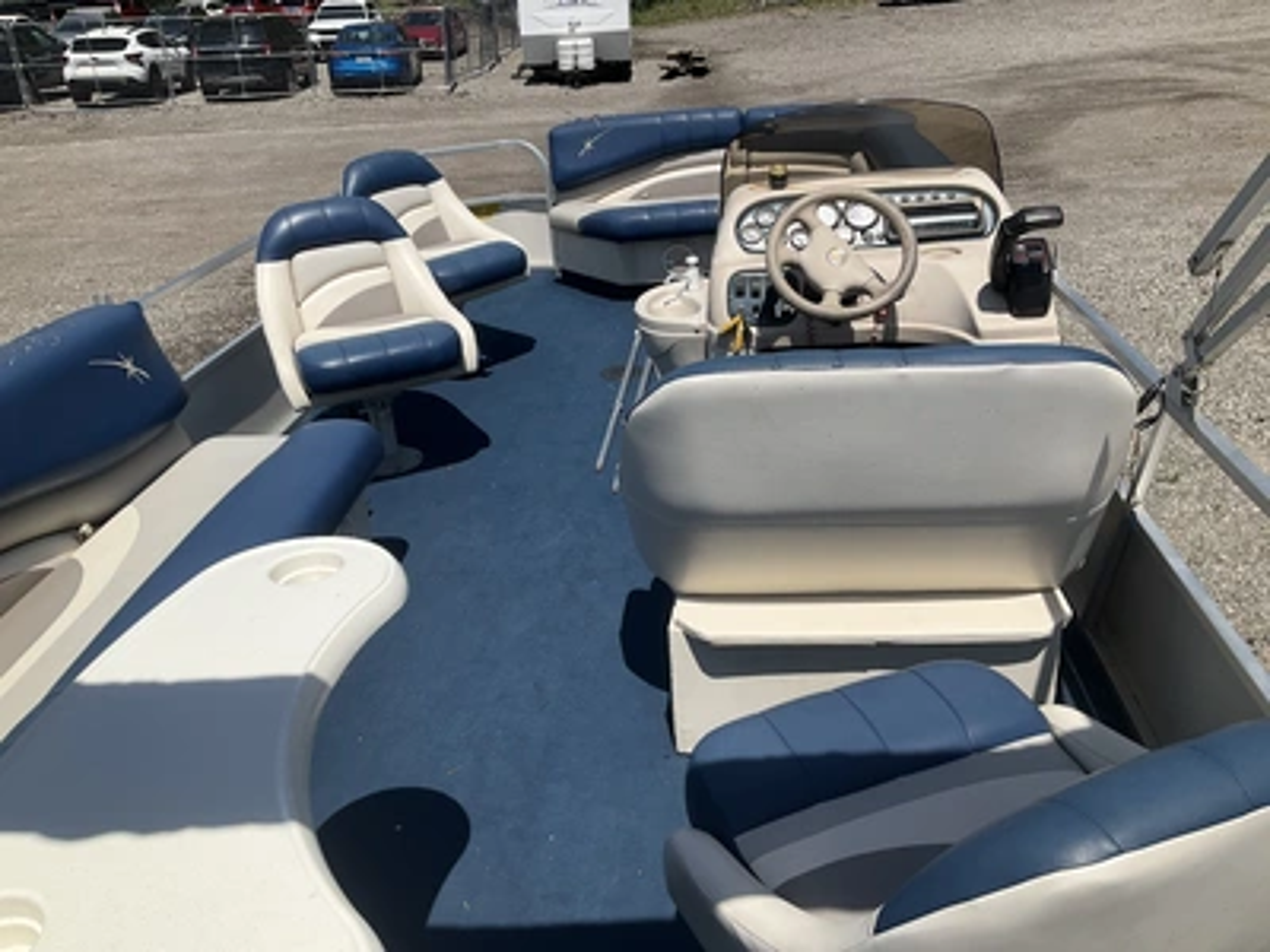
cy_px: 476
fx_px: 1064
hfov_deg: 61.7
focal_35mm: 29
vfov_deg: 48.2
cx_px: 635
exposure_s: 1/2959
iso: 25
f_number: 1.8
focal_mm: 3
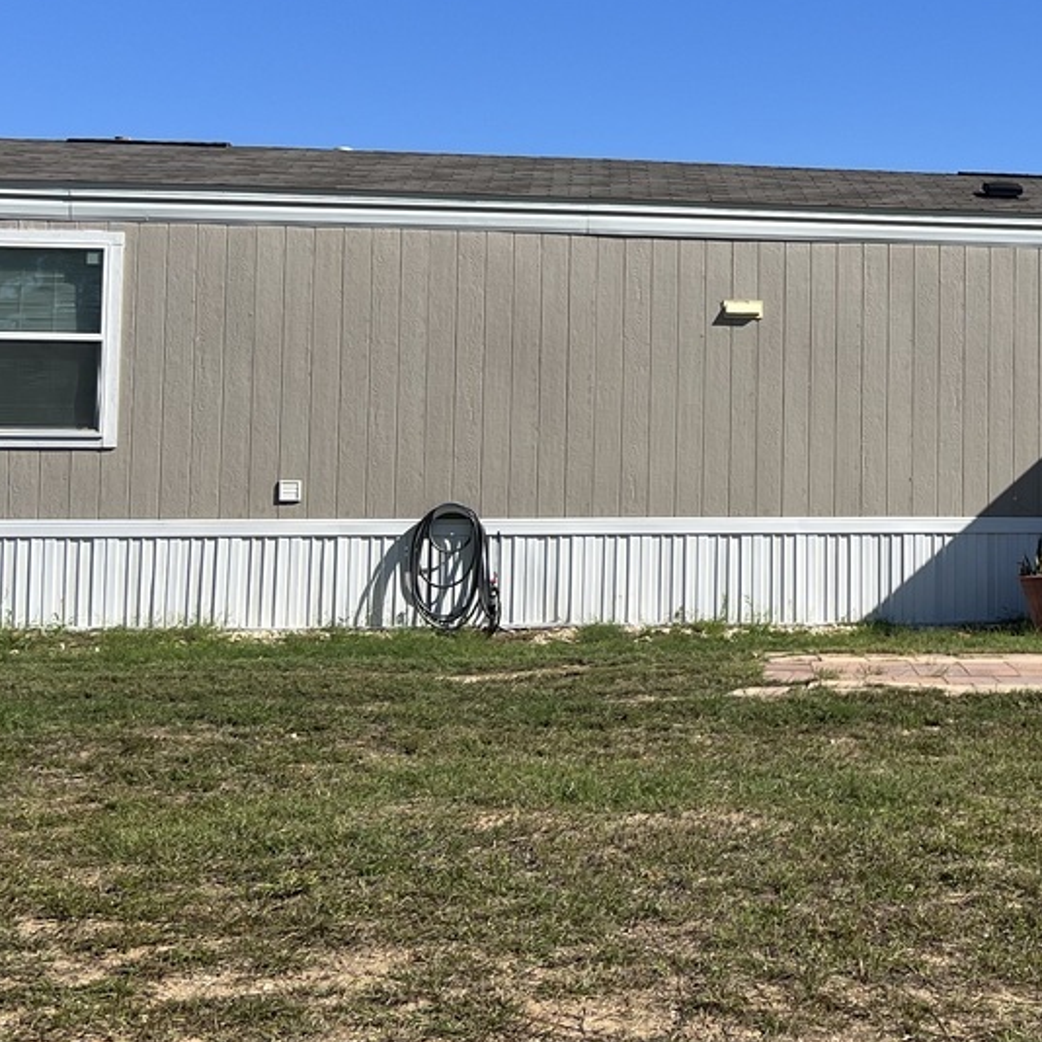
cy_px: 338
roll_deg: +0.4
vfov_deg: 27.5
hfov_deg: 26.3
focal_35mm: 62
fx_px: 2111
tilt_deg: +5.0
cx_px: 1044
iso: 50
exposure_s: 1/5076
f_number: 1.5
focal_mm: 5.7
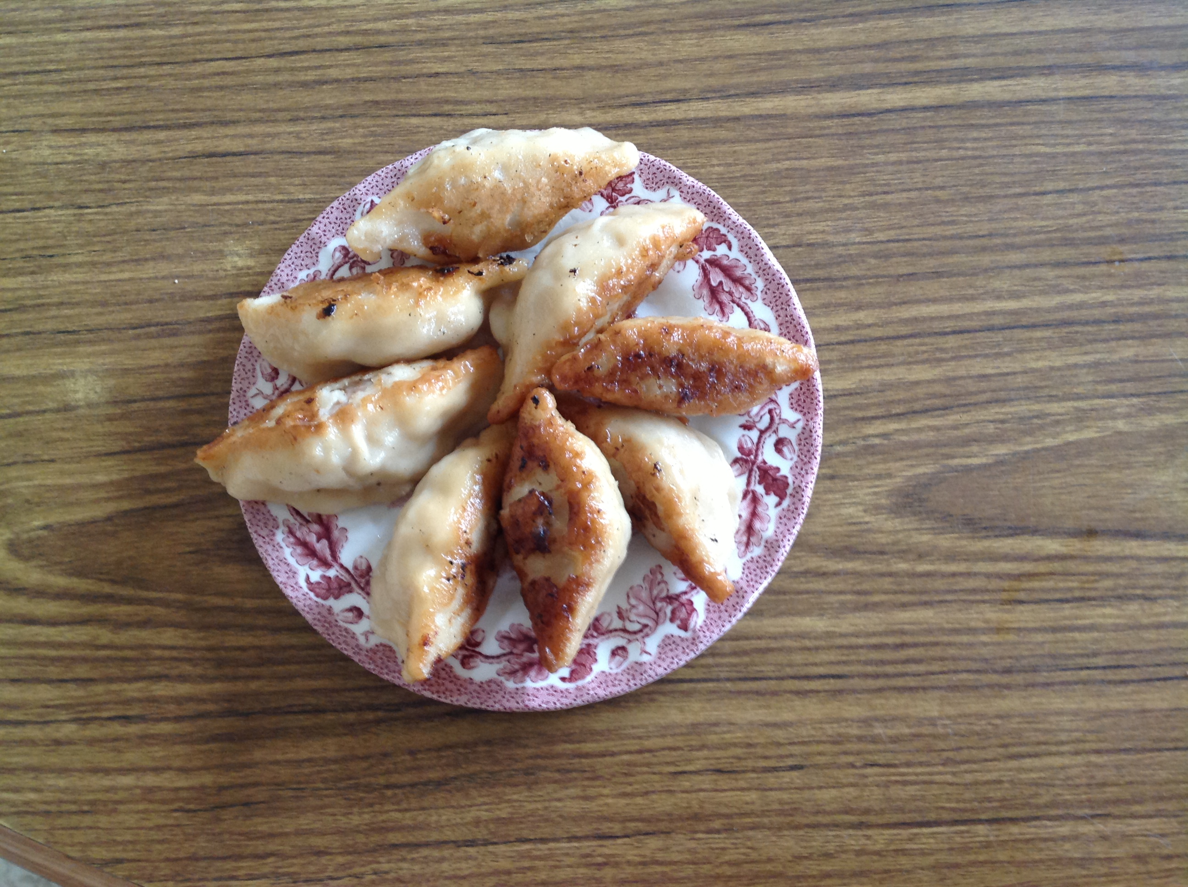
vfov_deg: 40.6
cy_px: 444
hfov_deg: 52.7
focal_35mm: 35
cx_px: 594
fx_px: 1199
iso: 125
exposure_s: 1/15
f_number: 2.4
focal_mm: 4.28
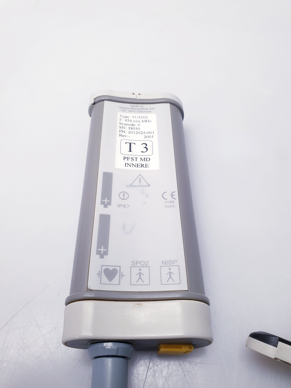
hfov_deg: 53.1
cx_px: 146
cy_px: 194
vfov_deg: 67.3
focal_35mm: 26
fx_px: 291
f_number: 2.4
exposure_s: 1/50
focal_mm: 4.3
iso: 80
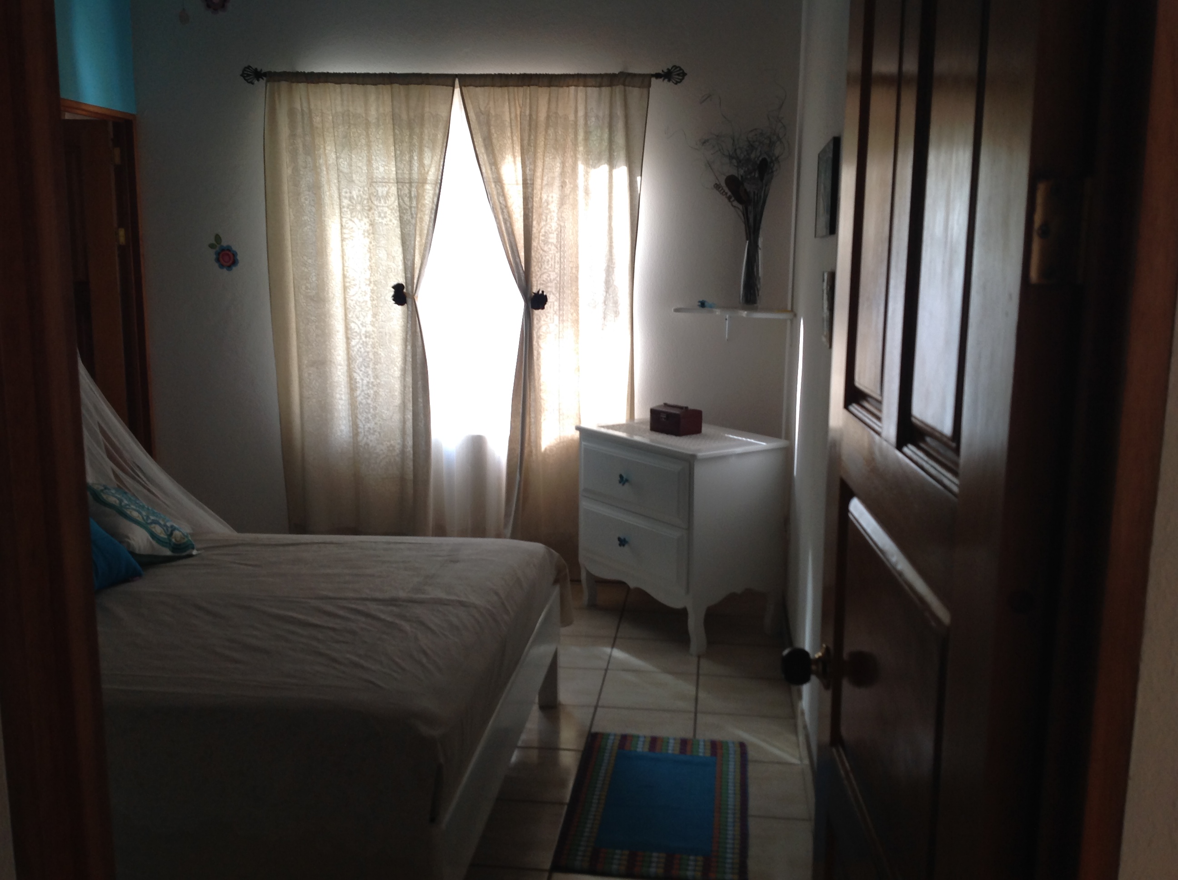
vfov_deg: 40.6
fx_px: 1189
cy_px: 440
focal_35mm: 35
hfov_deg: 52.7
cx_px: 589
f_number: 2.4
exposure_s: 1/15
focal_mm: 4.28
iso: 50
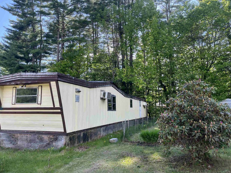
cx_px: 114
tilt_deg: +5.0
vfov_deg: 51.3
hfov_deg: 65.3
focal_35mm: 27
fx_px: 180
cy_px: 87
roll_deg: -0.2
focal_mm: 5.1
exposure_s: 1/583
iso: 50
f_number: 1.6
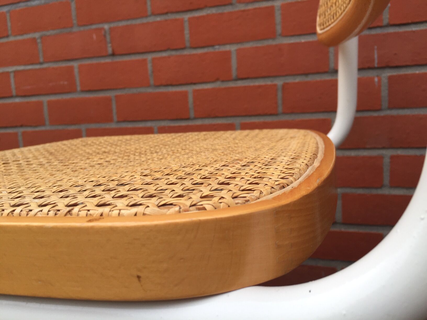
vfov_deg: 48.2
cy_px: 160
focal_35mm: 29
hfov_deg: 61.7
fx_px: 358
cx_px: 214
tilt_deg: -6.9
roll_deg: +1.6
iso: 32
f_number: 2.2
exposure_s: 1/439
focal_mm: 4.15
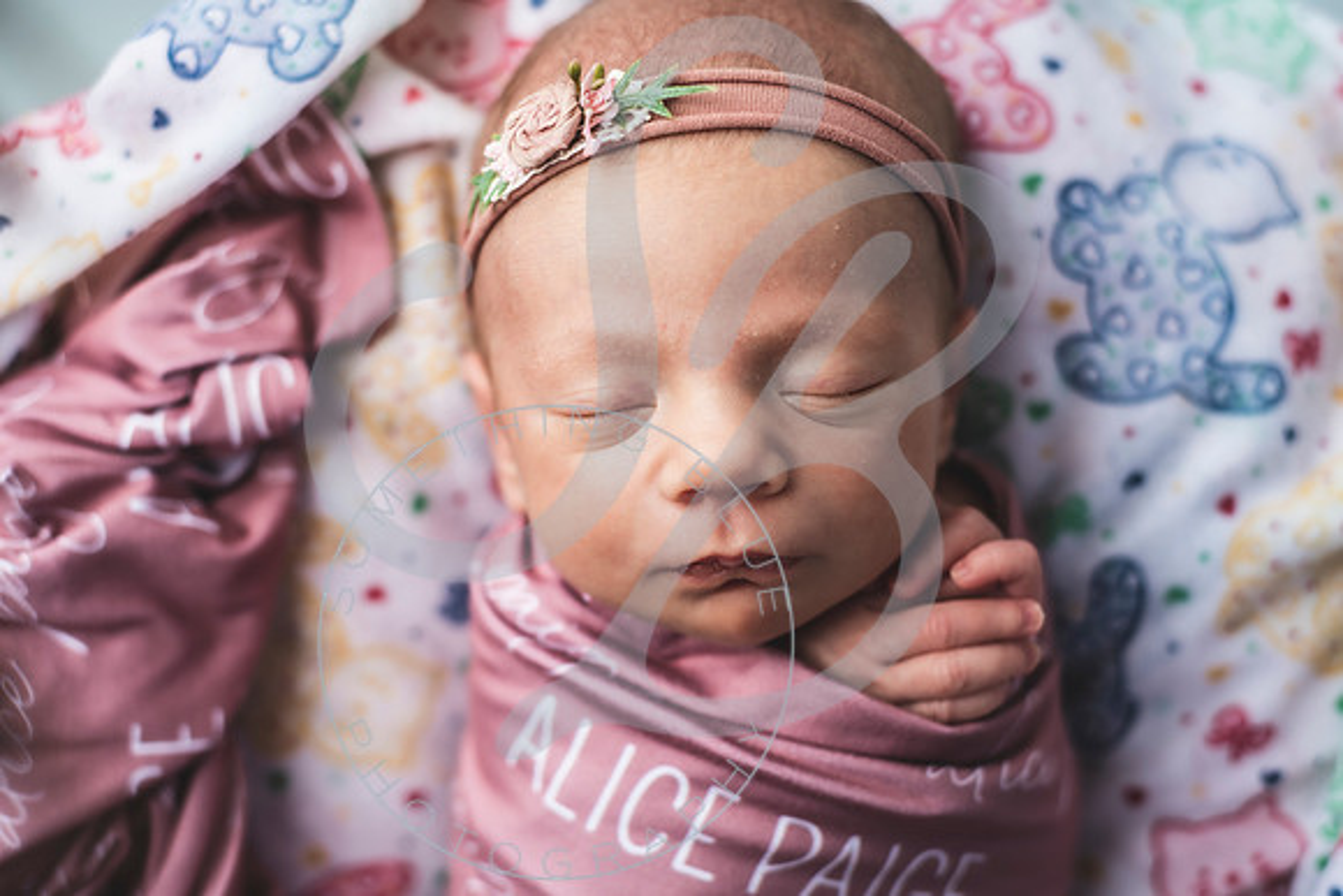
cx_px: 672
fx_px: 1866
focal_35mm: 50
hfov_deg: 39.6
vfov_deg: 27.0
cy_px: 448
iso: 100
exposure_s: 1/125
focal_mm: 50
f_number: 2.8
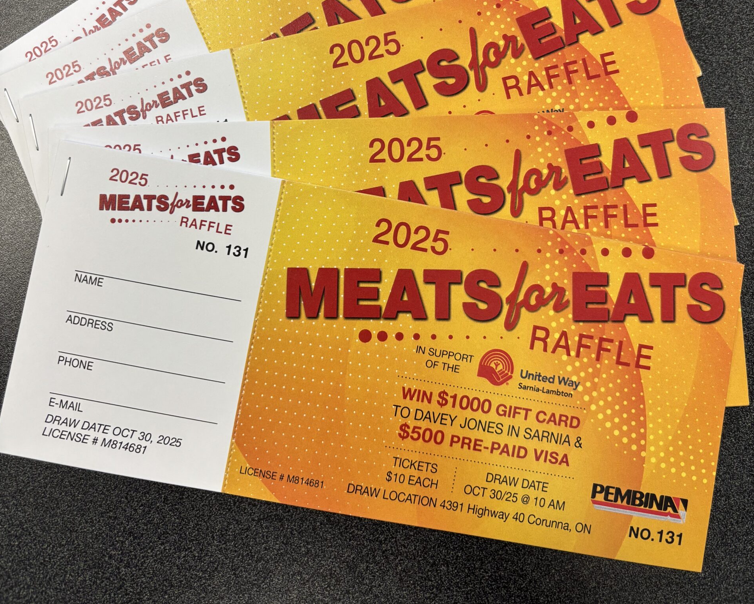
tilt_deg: -79.5
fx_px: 759
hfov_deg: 52.8
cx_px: 377
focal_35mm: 34
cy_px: 158
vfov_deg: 42.2
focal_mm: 5.96
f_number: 1.6
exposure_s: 1/120
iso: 100
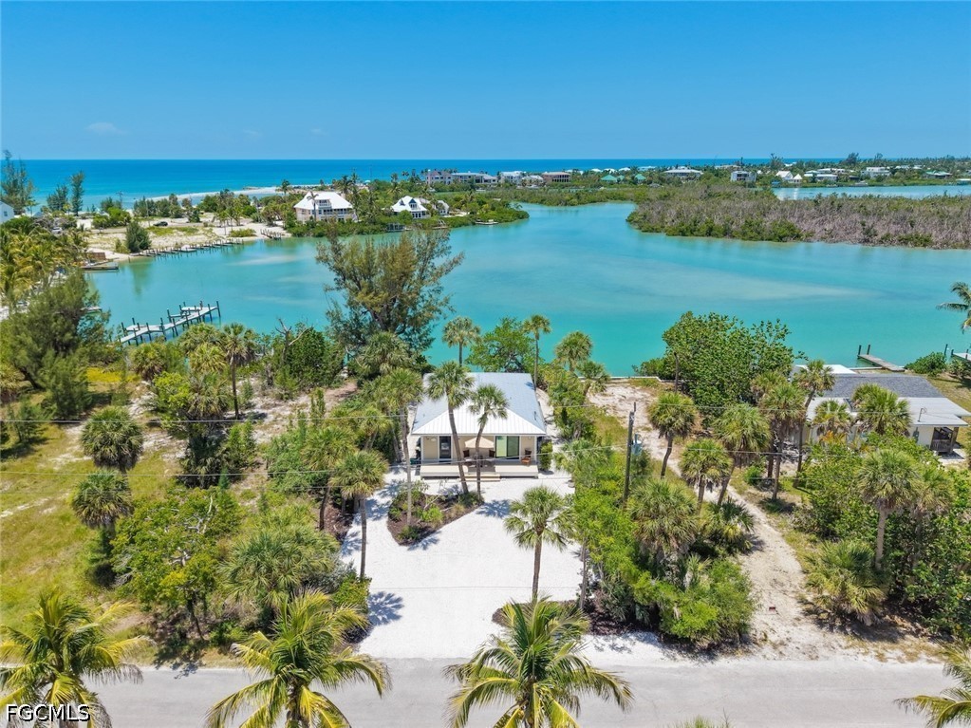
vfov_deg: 56.8
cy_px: 364
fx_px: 673
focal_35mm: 24
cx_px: 486
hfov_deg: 71.6
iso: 240
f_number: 1.8
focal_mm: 8.67
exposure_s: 1/5000
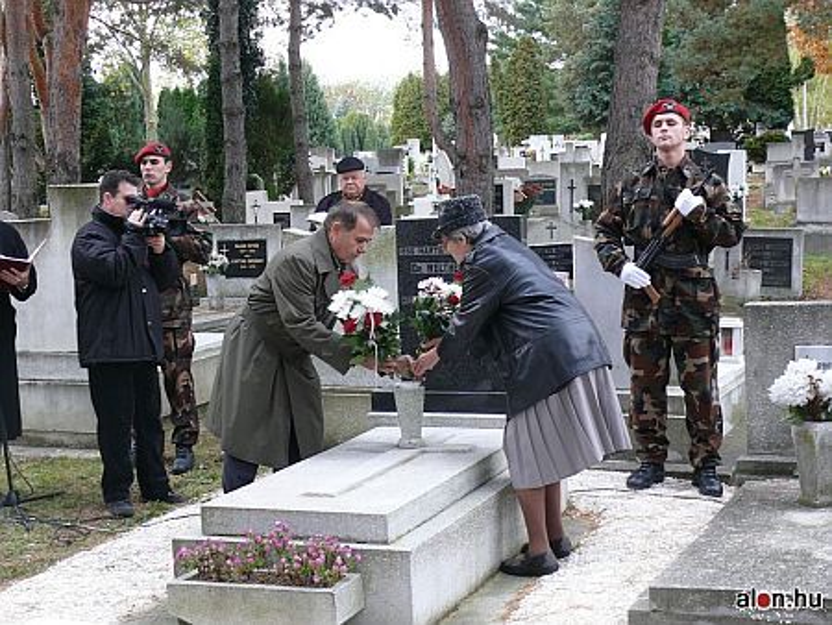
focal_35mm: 57
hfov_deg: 33.8
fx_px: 1371
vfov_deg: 25.7
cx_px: 416
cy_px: 312
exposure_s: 1/30
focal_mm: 10
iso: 100
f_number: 3.2
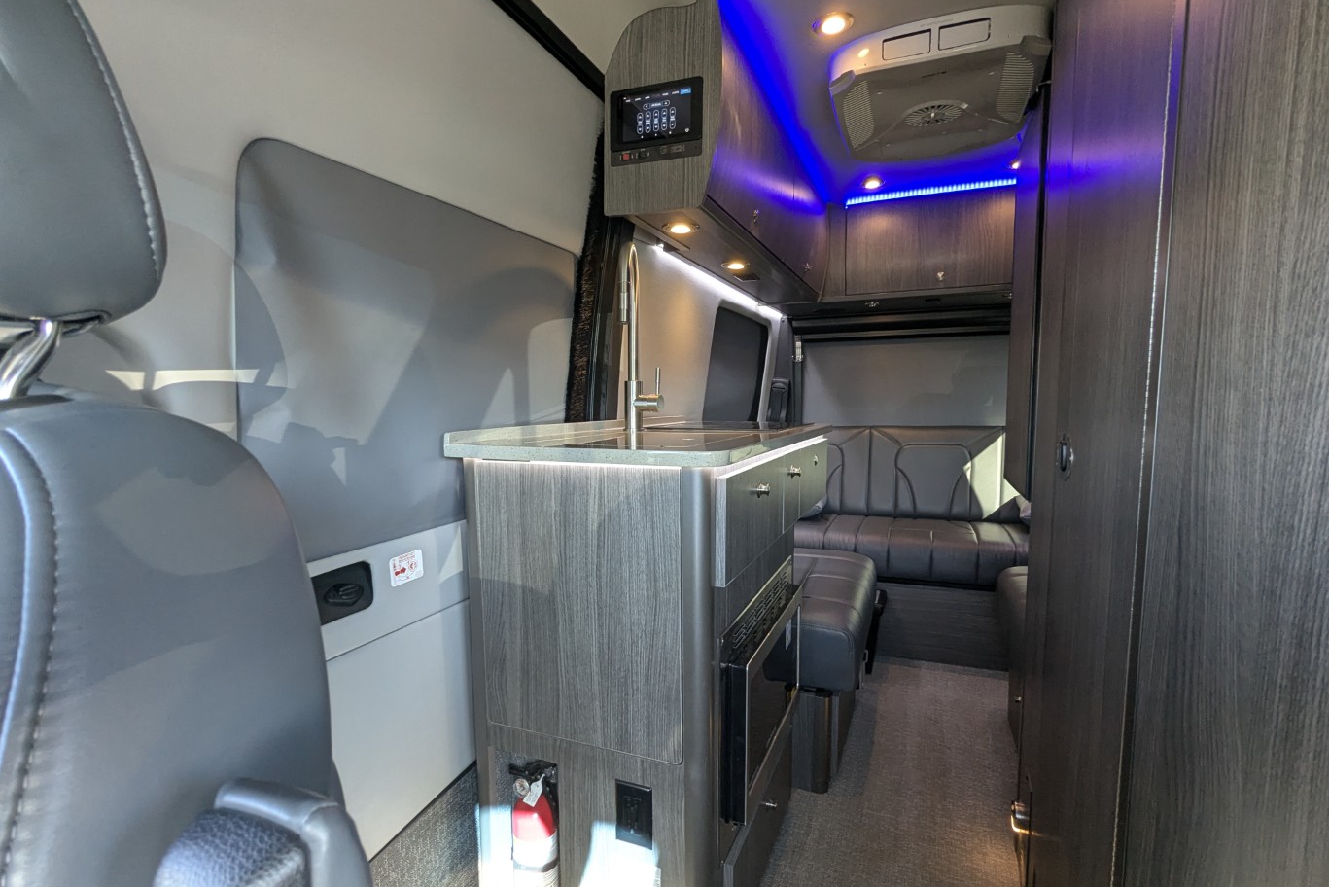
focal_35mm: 17
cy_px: 473
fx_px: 628
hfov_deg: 93.3
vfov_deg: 70.4
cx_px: 663
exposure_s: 1/85
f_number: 2.2
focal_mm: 2.35
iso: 220
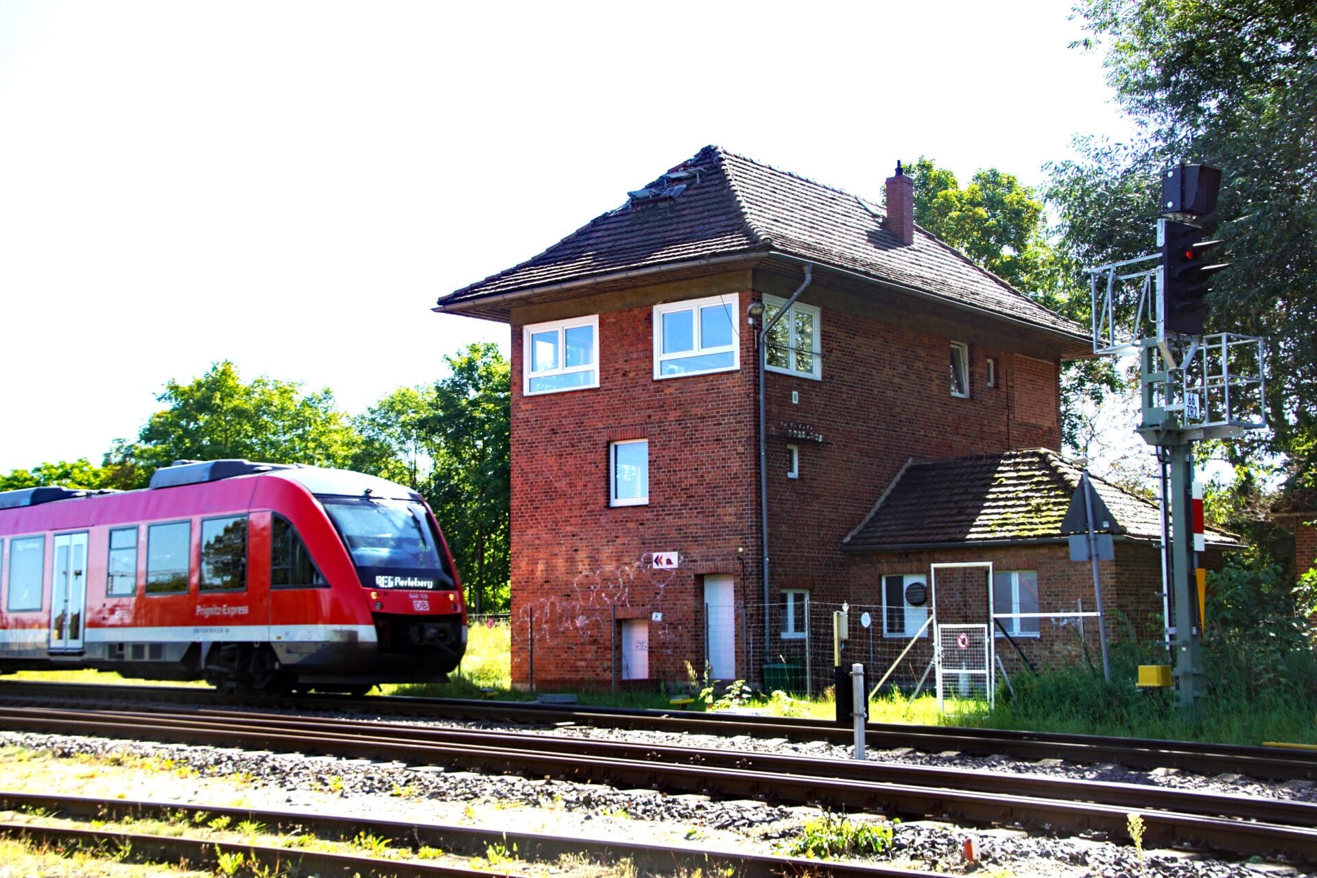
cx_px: 658
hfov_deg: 43.6
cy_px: 439
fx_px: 1646
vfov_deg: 29.9
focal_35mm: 45
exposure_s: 1/200
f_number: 7.1
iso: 100
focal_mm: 30
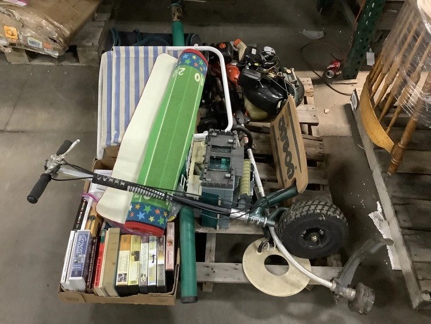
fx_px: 386
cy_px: 162
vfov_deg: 45.5
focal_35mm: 31
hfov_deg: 58.3
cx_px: 216
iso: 400
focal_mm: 3.3
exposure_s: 1/40
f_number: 2.4
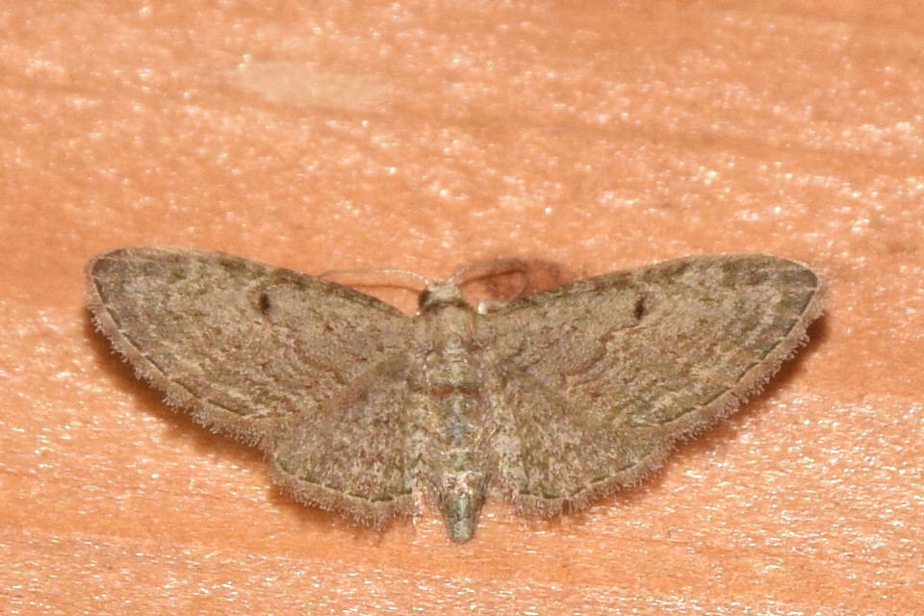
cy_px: 308
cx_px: 462
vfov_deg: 6.5
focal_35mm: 210
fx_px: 5390
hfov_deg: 9.8
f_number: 14
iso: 500
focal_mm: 140
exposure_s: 1/160
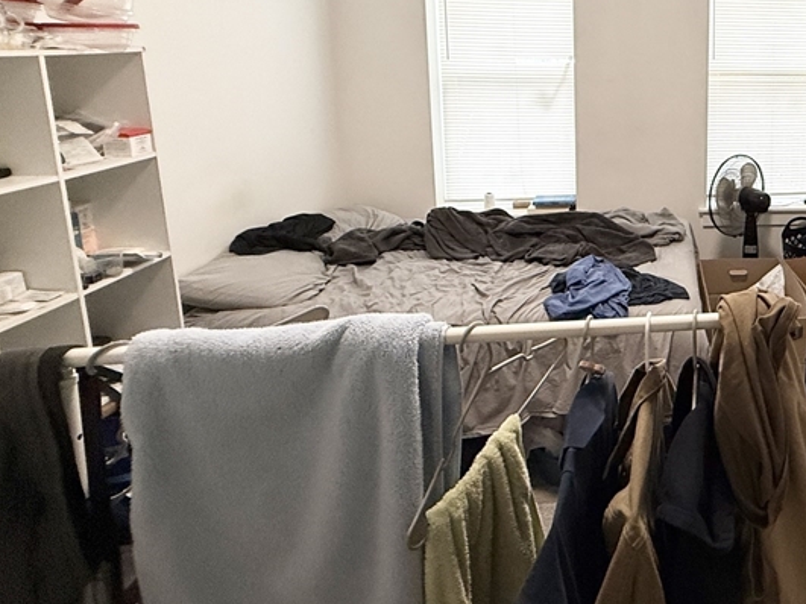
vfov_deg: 48.9
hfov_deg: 56.2
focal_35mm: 27
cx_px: 729
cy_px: 137
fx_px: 629
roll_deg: +0.4
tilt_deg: -6.1
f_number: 2.2
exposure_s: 1/120
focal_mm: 2.22
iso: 200
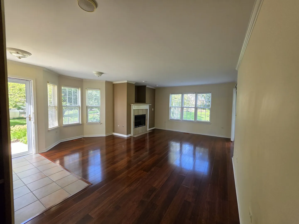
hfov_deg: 106.2
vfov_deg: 89.9
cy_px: 112
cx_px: 150
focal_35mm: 13
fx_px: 112
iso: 50
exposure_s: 1/120
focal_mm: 2.2
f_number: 1.9
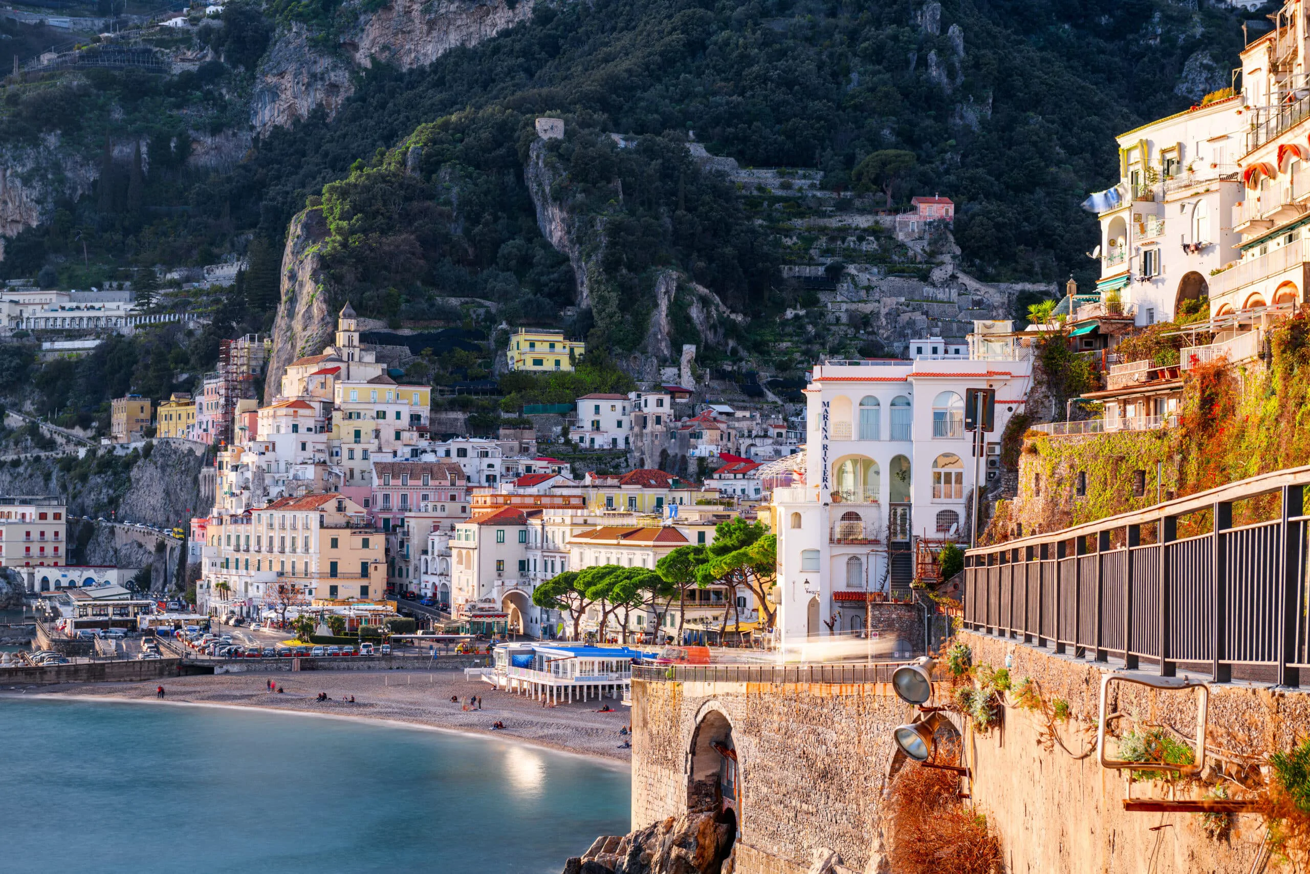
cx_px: 655
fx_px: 2256
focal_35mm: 62
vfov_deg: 21.9
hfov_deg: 32.4
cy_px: 437
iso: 64
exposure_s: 15
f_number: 8
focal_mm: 62
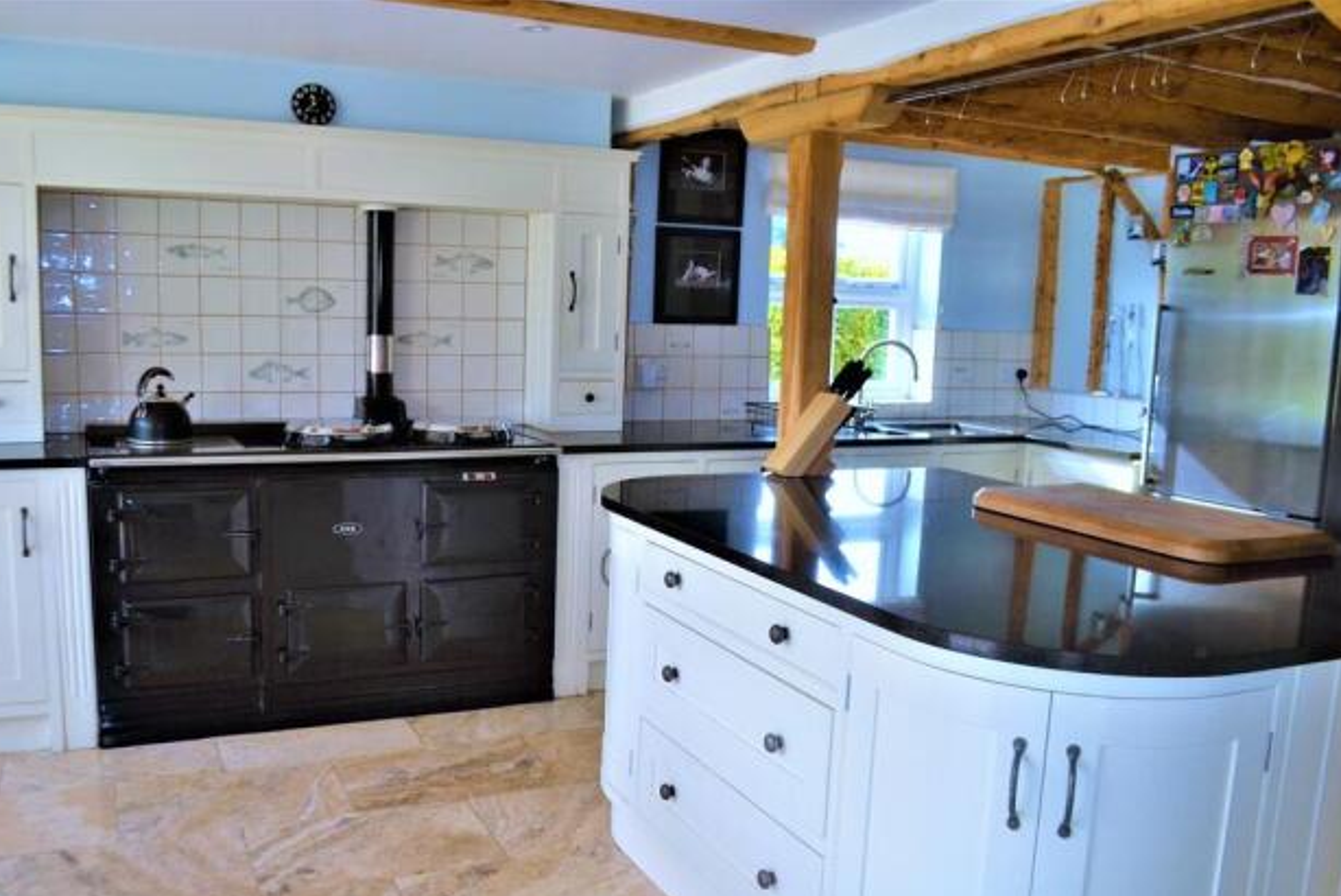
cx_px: 645
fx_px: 1193
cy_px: 475
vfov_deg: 41.1
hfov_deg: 58.7
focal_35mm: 32
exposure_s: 1/125
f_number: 4
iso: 280
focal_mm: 20
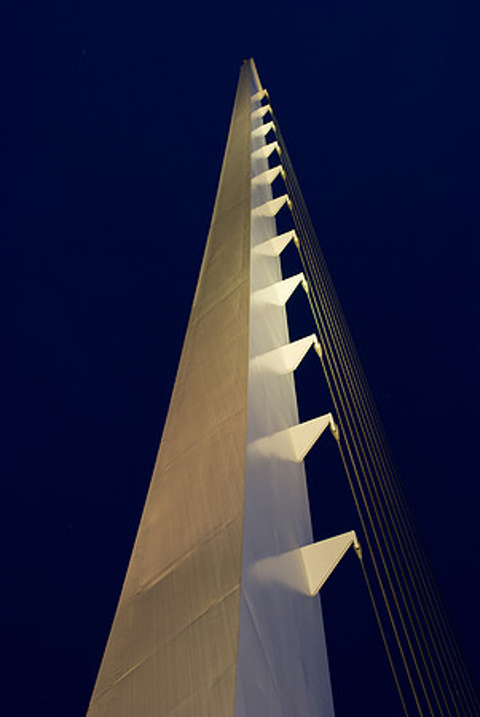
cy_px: 358
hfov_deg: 32.0
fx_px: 838
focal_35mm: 42
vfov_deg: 46.4
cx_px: 240
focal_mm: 28
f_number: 11
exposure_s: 8
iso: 100
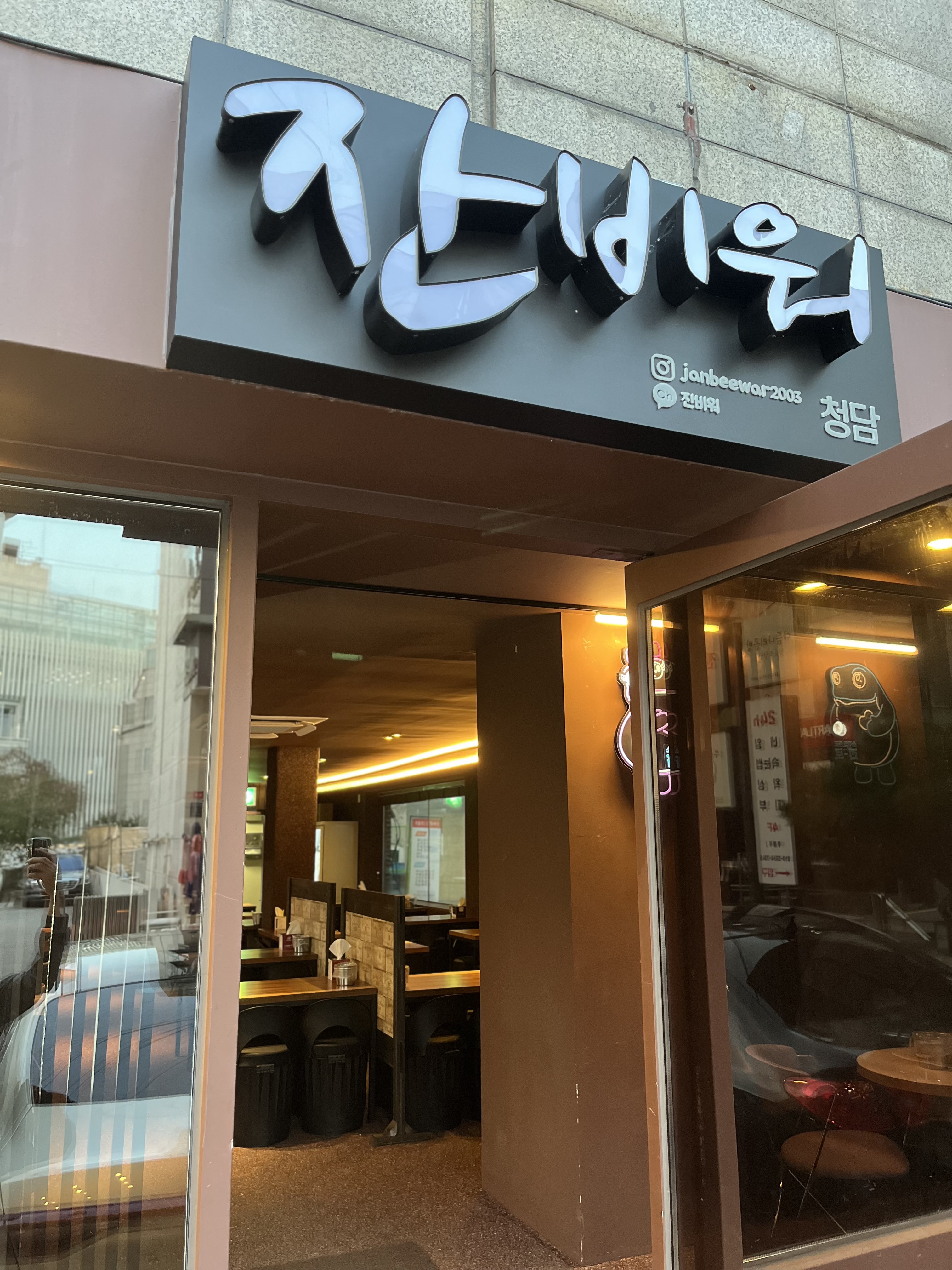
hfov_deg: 53.1
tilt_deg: +12.2
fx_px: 953
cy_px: 635
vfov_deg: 67.3
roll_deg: +0.0
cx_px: 476
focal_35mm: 26
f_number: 1.6
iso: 500
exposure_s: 1/60
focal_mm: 5.1
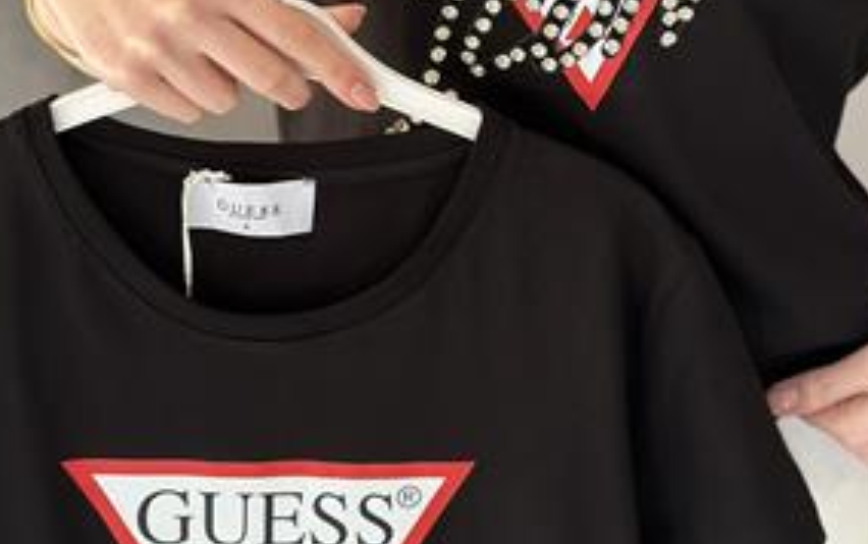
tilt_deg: -21.1
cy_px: 98
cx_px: 556
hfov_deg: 22.2
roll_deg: +0.6
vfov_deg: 14.0
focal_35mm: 93
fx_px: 2202
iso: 125
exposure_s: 1/118
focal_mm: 6.86
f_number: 1.78
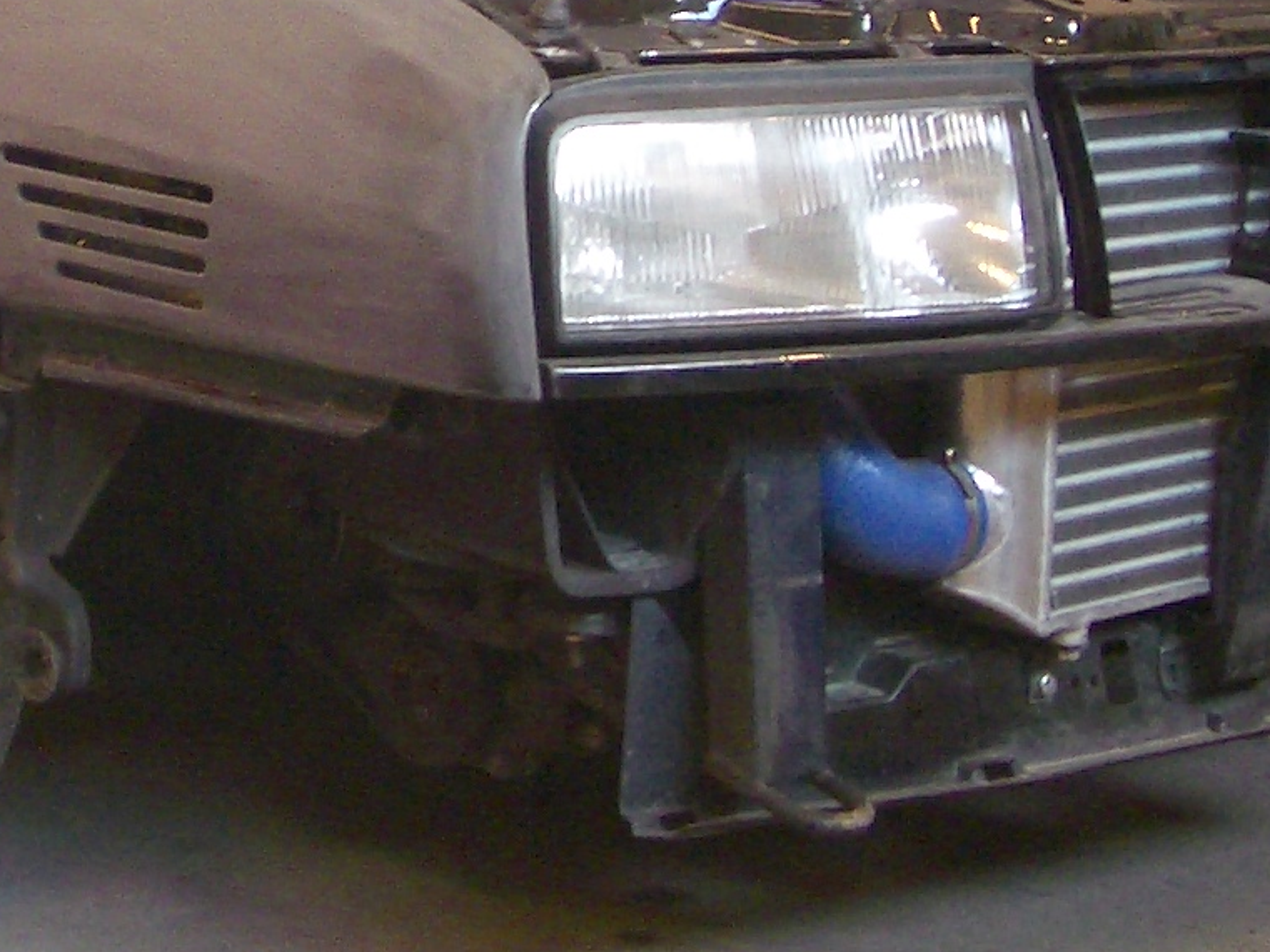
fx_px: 3890
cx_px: 189
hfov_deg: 18.3
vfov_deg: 13.6
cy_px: -155
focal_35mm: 106
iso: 100
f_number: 2.6
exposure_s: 1/25
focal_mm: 5.8
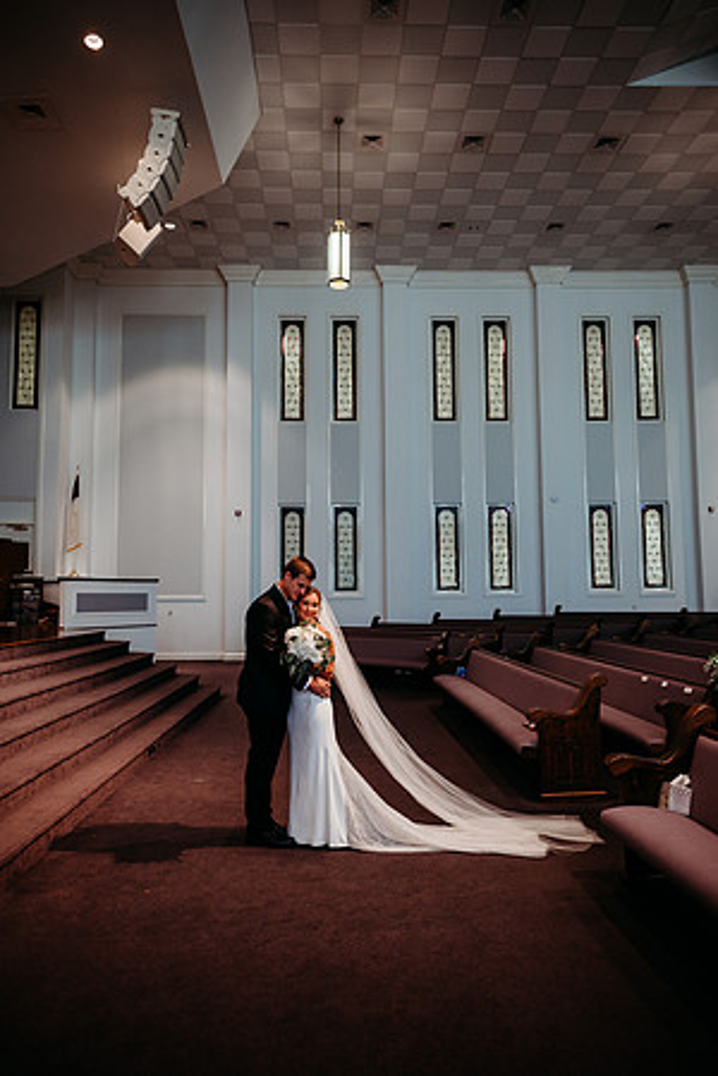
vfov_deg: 73.7
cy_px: 538
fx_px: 718
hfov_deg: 53.1
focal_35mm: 24
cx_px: 359
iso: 640
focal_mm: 24
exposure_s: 1/160
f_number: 2.5
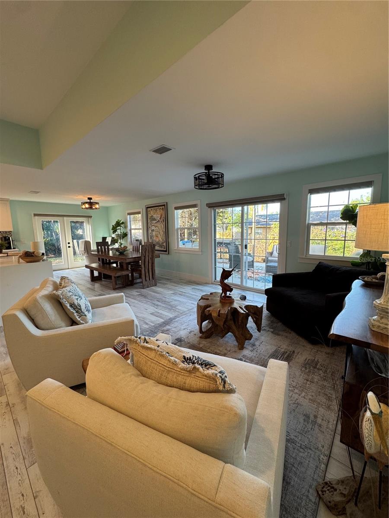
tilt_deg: -8.5
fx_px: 210
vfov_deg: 102.1
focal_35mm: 14
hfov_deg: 85.7
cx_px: 194
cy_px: 259
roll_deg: +1.6
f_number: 2.2
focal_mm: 2.22
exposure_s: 1/120
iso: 160
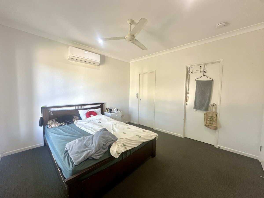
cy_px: 99
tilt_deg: -3.8
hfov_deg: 102.1
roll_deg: -0.8
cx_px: 132
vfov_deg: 85.7
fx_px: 107
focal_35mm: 14
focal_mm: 2.22
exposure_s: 1/77
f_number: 2.2
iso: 320
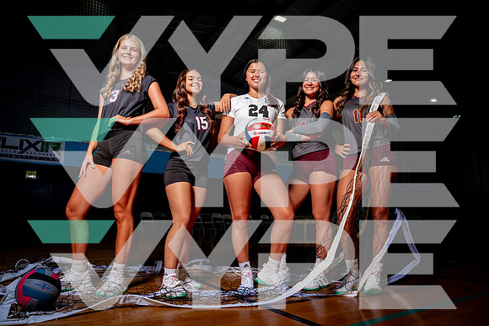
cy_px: 163
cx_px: 244
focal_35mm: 24
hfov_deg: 73.4
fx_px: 328
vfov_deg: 52.9
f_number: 4.5
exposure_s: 1/200
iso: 250
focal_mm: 24
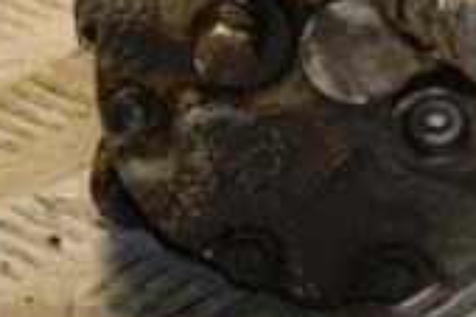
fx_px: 4333
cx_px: 403
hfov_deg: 6.3
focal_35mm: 328
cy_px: -76
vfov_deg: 4.2
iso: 800
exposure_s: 1/200
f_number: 5.6
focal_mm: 62
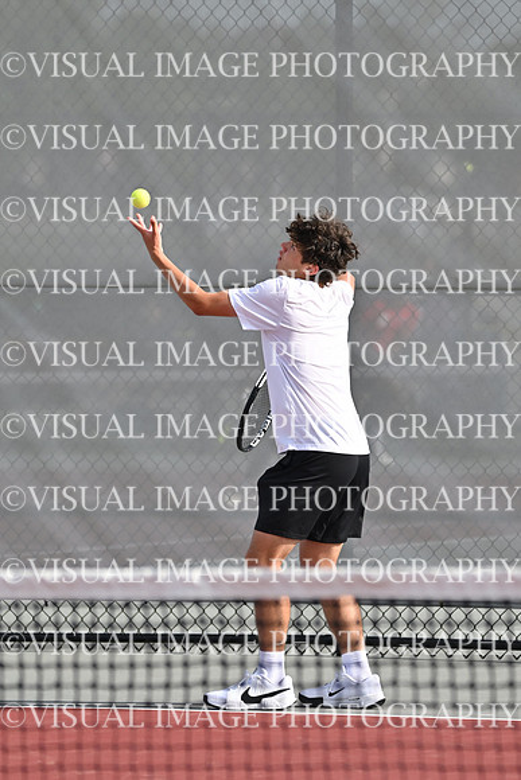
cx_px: 260
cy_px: 390
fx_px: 8461
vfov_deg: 5.3
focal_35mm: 390
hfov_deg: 3.5
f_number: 5.6
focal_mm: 260
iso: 450
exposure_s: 1/2000
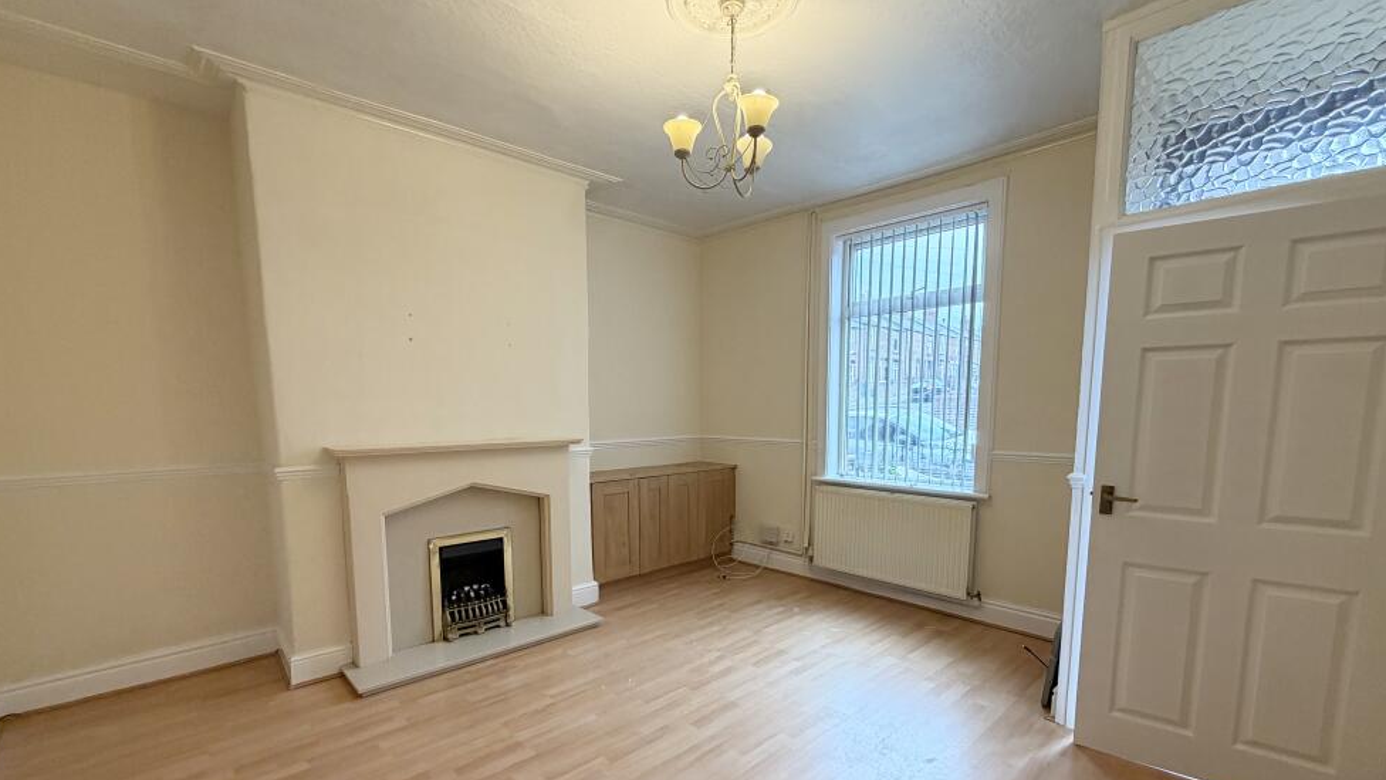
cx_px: 686
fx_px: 588
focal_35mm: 16
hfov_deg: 99.4
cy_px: 475
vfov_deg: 66.3
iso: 125
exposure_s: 1/100
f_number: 2.2
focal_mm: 2.22
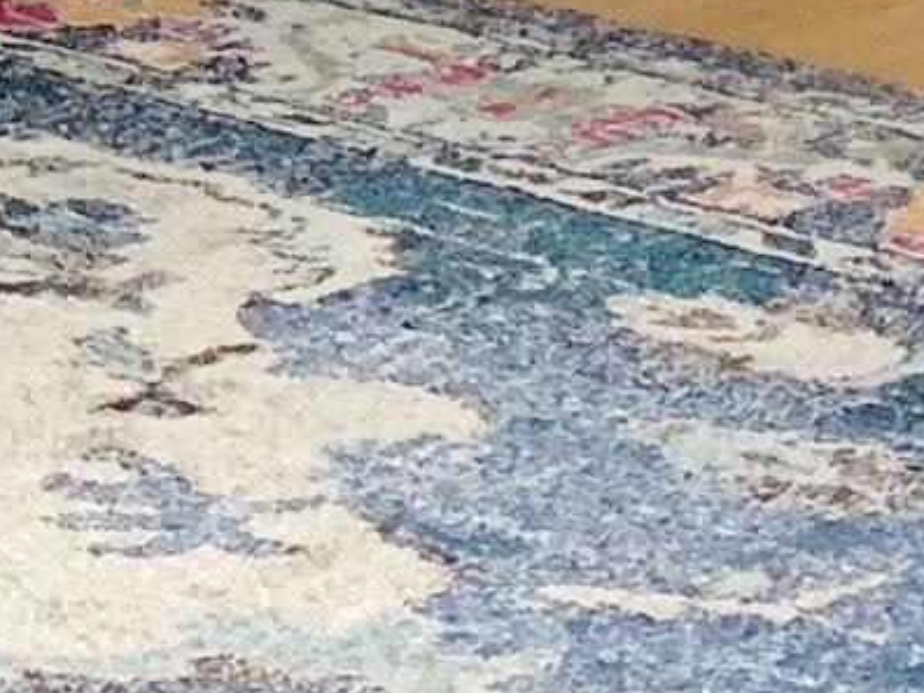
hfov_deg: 9.5
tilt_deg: -1.8
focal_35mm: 197
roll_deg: +0.8
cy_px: -1062
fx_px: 5258
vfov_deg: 7.0
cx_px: -856
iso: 400
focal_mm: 4.25
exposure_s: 1/46
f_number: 1.8
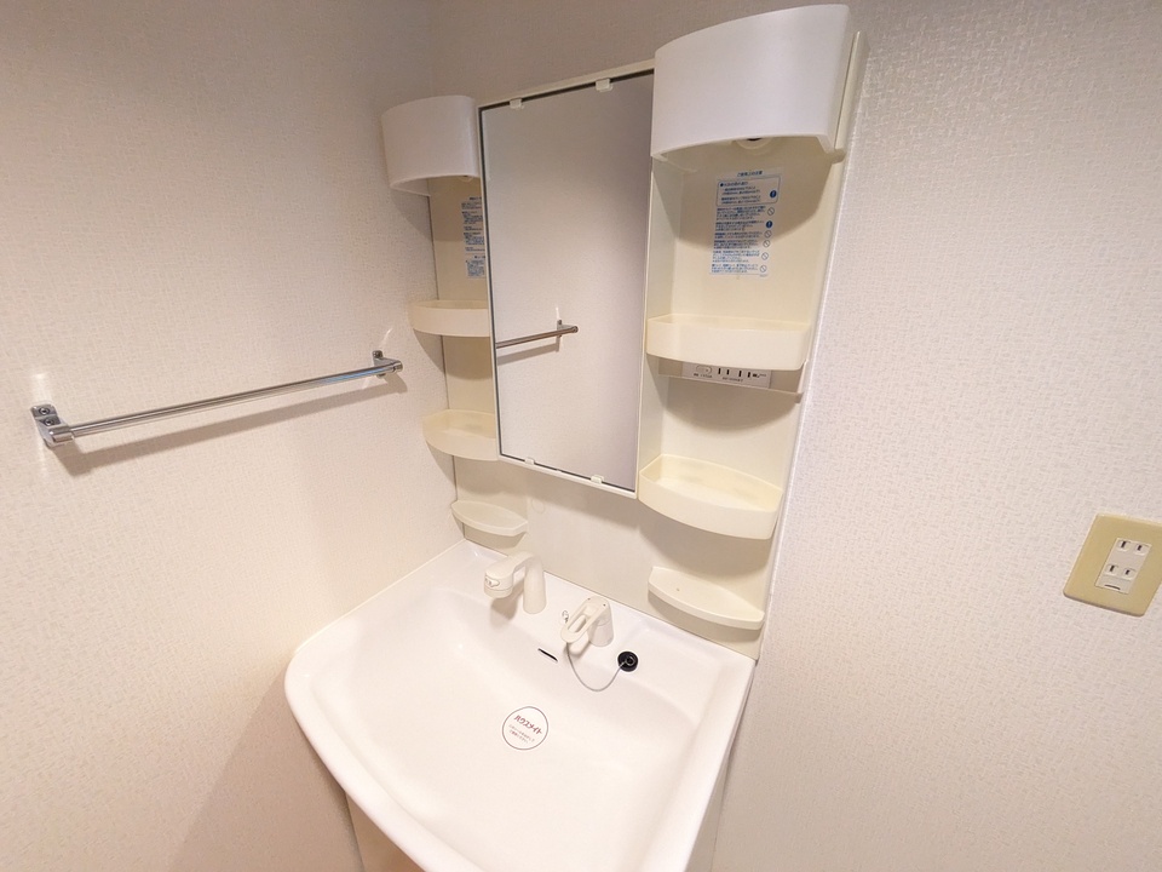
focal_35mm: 14
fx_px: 470
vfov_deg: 85.7
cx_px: 581
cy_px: 436
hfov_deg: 102.1
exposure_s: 1/60
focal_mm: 1.83
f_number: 2.2
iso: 576
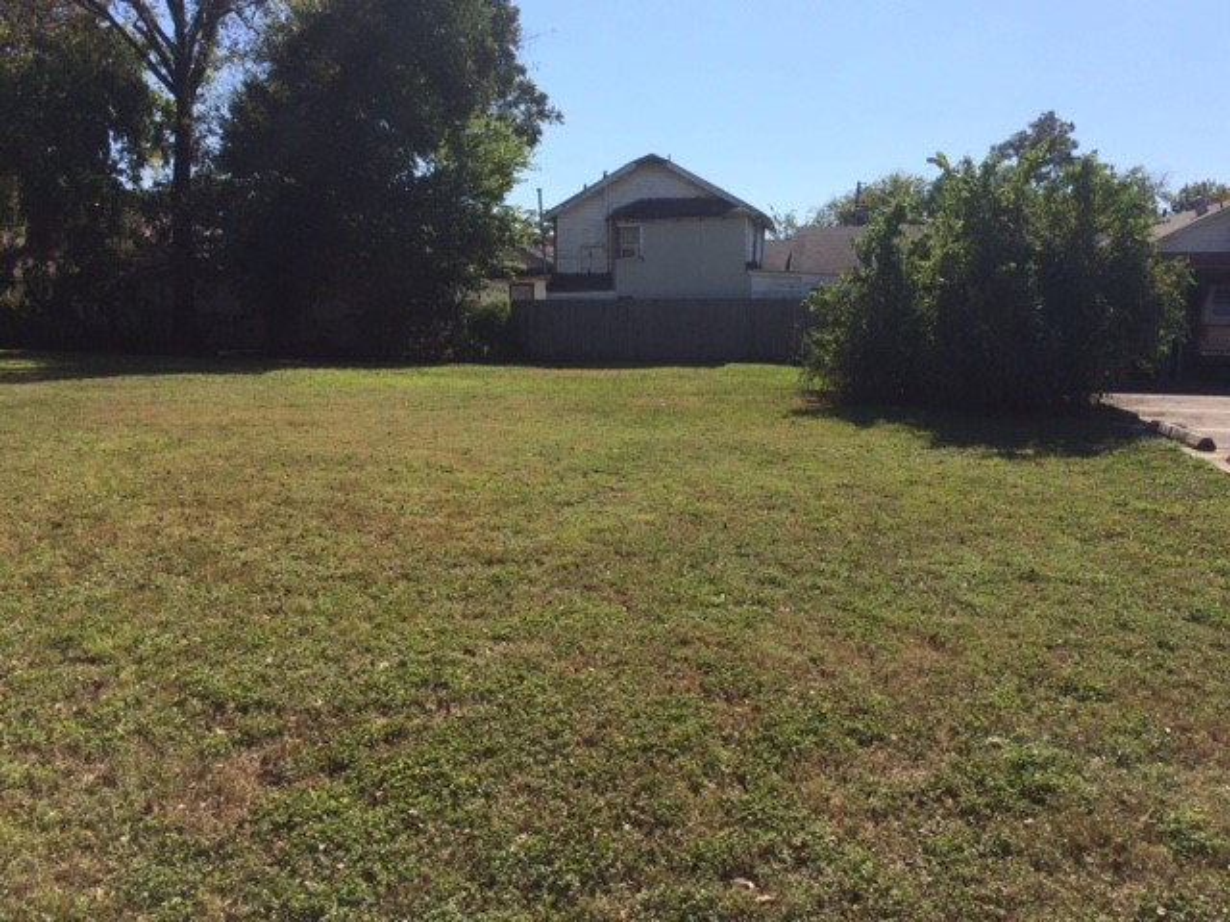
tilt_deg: -10.3
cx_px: 615
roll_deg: -1.2
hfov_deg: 61.7
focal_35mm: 29
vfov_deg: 48.2
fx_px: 1030
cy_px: 461
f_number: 2.2
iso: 32
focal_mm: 4.15
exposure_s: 1/2415
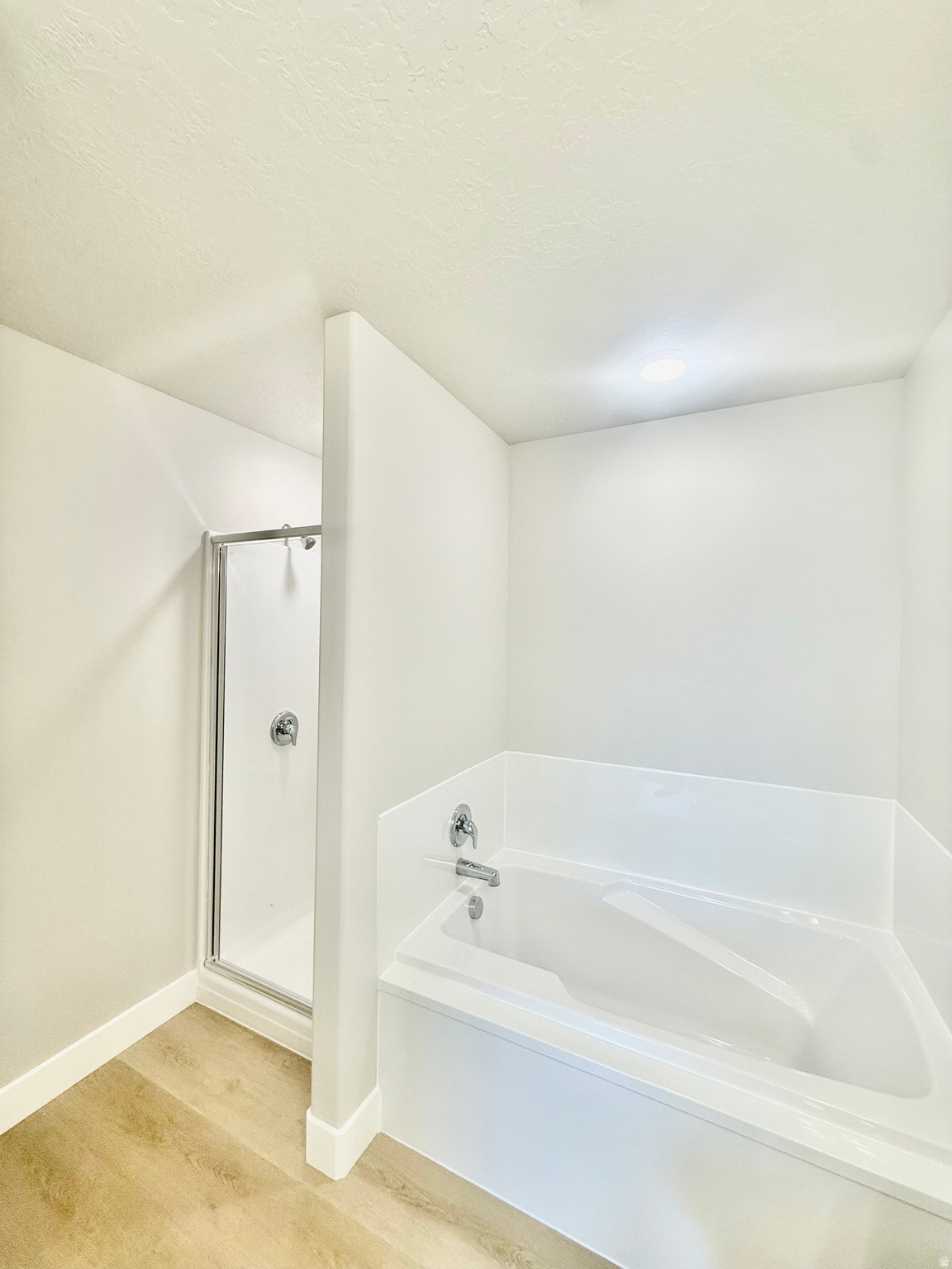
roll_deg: -1.3
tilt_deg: +0.4
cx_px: 476
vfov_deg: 102.1
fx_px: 513
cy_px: 634
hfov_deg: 85.7
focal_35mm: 14
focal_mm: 2.22
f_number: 2.2
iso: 80
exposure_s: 1/120
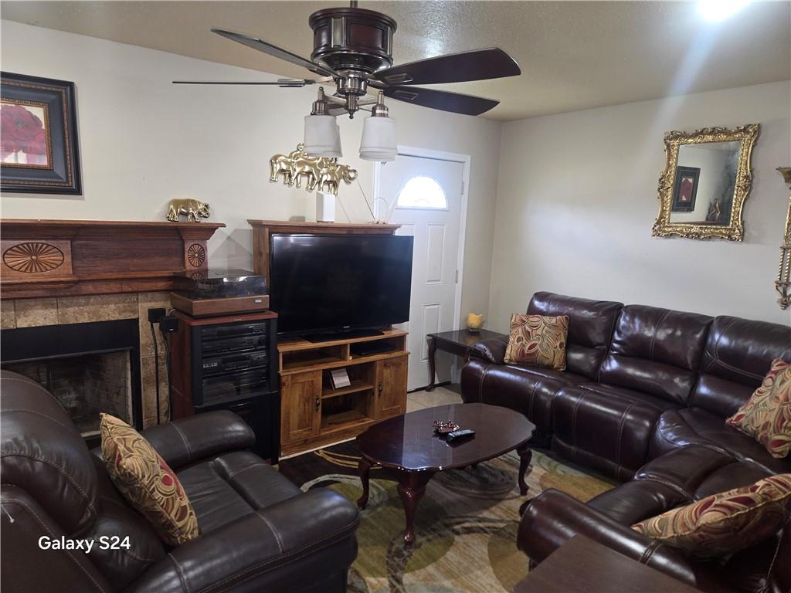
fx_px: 526
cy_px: 296
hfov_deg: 73.9
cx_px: 396
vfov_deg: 58.9
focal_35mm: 23
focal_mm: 5.4
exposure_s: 1/24
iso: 100
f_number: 1.8
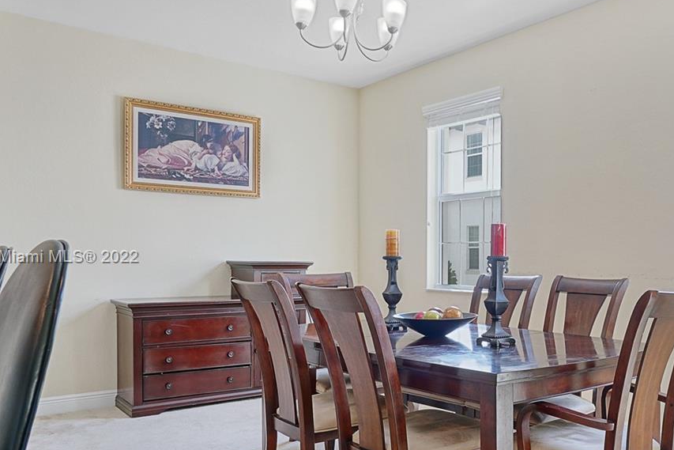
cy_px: 258
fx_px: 579
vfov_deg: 42.3
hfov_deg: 56.9
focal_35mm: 31
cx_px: 518
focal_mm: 11
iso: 200
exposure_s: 1/25
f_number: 7.1
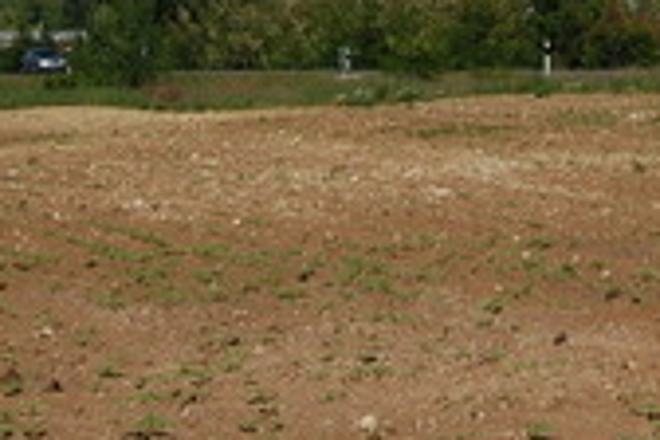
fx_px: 3355
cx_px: 900
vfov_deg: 7.3
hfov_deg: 10.9
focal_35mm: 183
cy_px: -271
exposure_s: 1/500
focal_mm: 32
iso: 200
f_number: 11
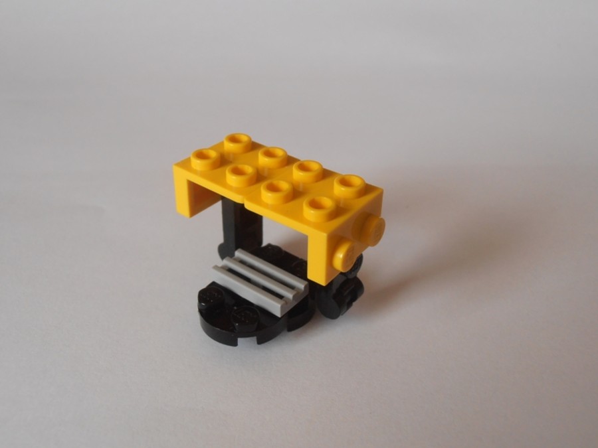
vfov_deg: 38.7
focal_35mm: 37
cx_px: 299
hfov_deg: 50.1
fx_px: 639
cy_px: 224
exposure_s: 1/30
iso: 125
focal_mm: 6.61
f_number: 3.9
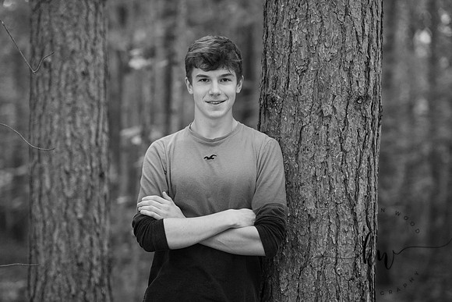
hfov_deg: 17.6
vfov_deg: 11.8
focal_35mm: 116
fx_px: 1457
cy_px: 151
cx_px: 226
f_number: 2.8
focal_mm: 116
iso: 800
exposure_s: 1/200
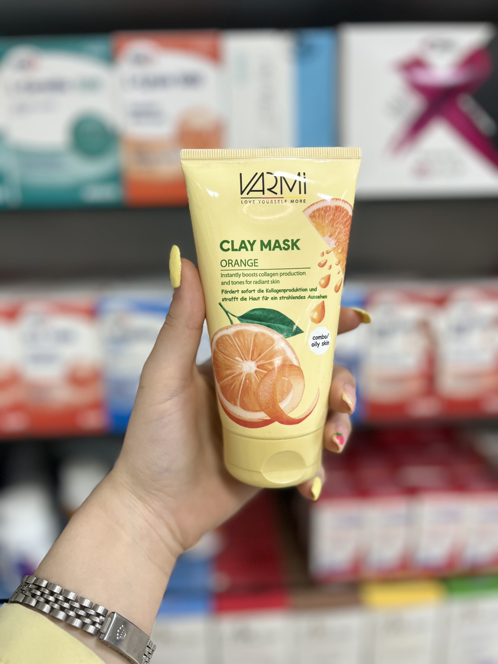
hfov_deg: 53.1
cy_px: 332
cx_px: 249
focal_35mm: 26
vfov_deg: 67.3
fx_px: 499
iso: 100
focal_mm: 5.1
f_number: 1.6
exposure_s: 1/100
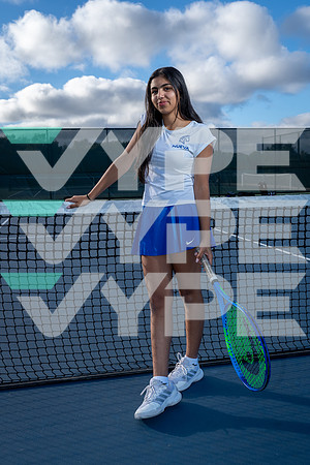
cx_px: 155
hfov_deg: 35.9
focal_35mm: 37
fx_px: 478
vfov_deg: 51.9
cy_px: 232
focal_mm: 37
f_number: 8
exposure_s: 1/250
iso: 100
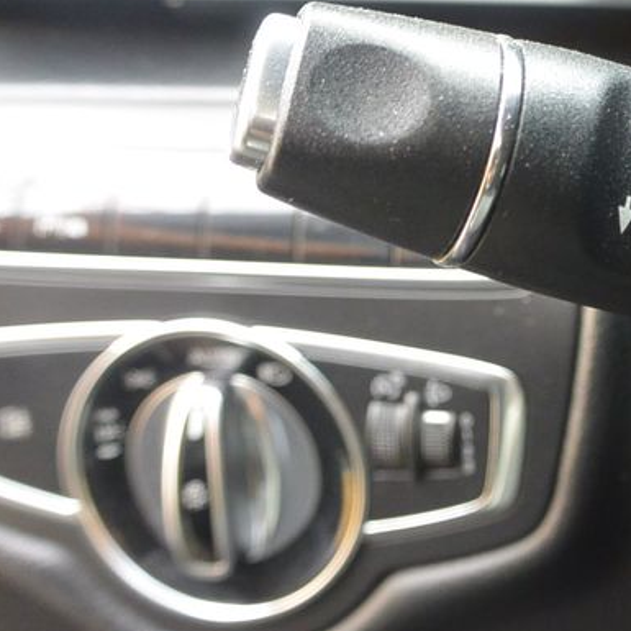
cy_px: 245
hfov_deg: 26.5
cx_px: 649
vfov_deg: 28.1
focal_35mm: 61
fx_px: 1258
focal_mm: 10
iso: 800
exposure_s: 1/30
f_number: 3.5
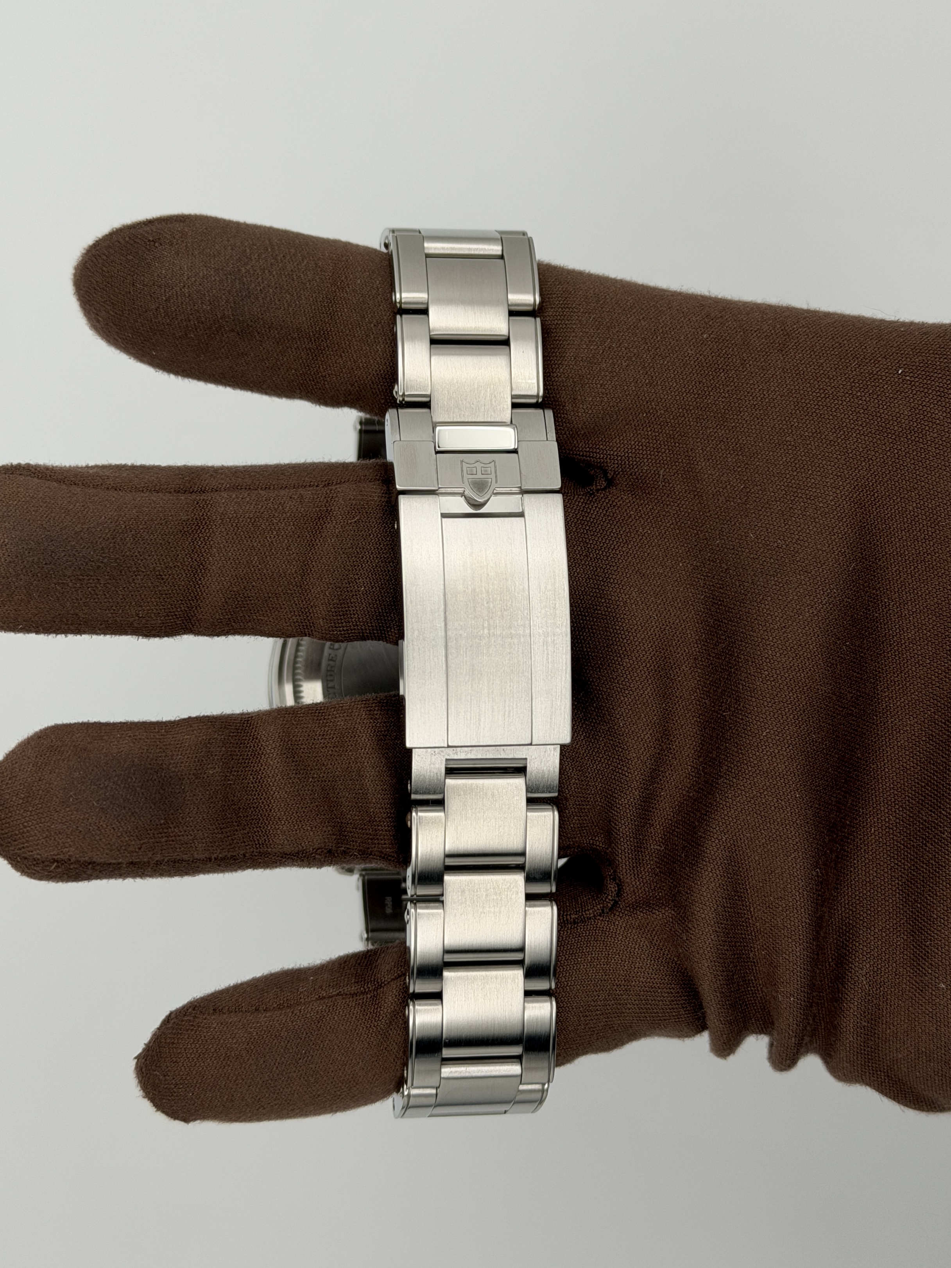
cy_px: 634
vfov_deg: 39.7
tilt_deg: -87.0
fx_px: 1758
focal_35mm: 48
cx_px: 476
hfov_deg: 30.3
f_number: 1.78
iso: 64
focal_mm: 6.76
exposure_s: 1/437
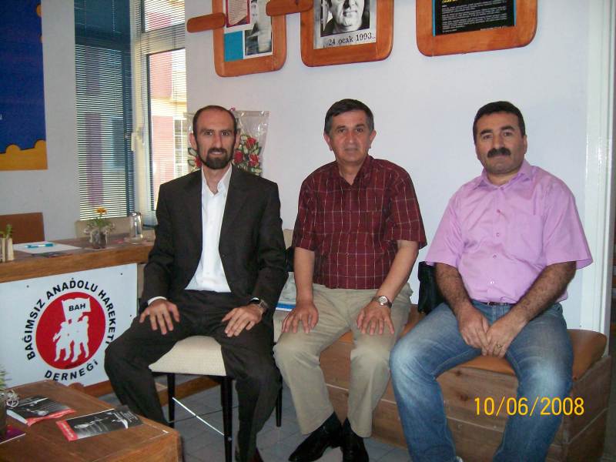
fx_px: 623
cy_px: 231
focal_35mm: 35
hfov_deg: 52.6
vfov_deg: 40.7
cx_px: 308
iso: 400
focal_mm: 5.8
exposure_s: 1/125
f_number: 2.8
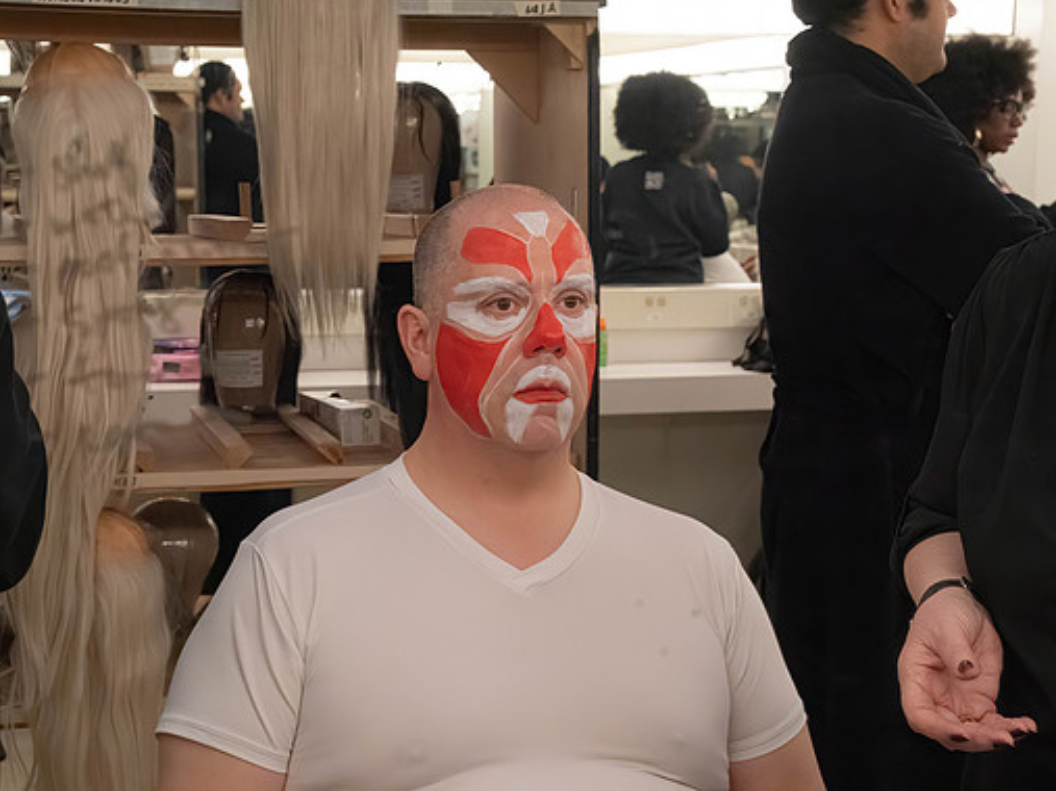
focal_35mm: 77
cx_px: 560
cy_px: 390
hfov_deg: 25.3
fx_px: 2348
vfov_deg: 19.1
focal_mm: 70
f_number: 11
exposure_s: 1/500
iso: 16000
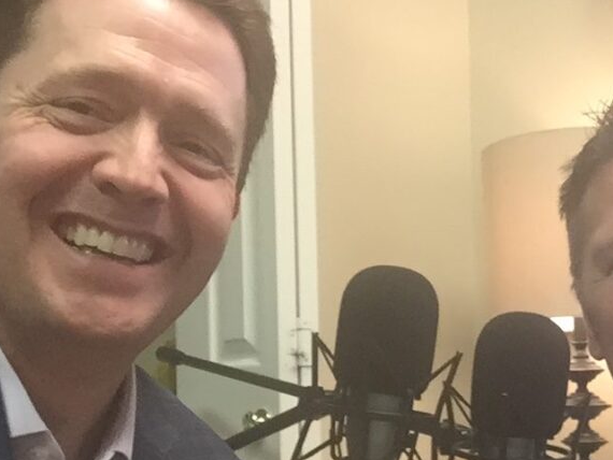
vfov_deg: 23.5
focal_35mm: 62
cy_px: 339
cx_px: 396
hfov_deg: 31.0
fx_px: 1098
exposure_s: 1/30
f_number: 2.2
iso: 200
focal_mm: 2.65
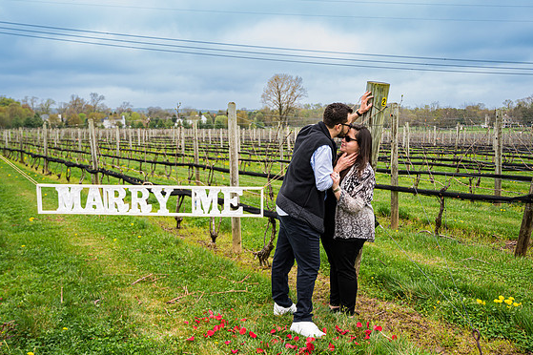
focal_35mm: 33
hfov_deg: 57.3
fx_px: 488
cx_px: 265
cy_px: 177
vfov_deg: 39.9
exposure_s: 1/200
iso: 64
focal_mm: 30.5
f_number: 4
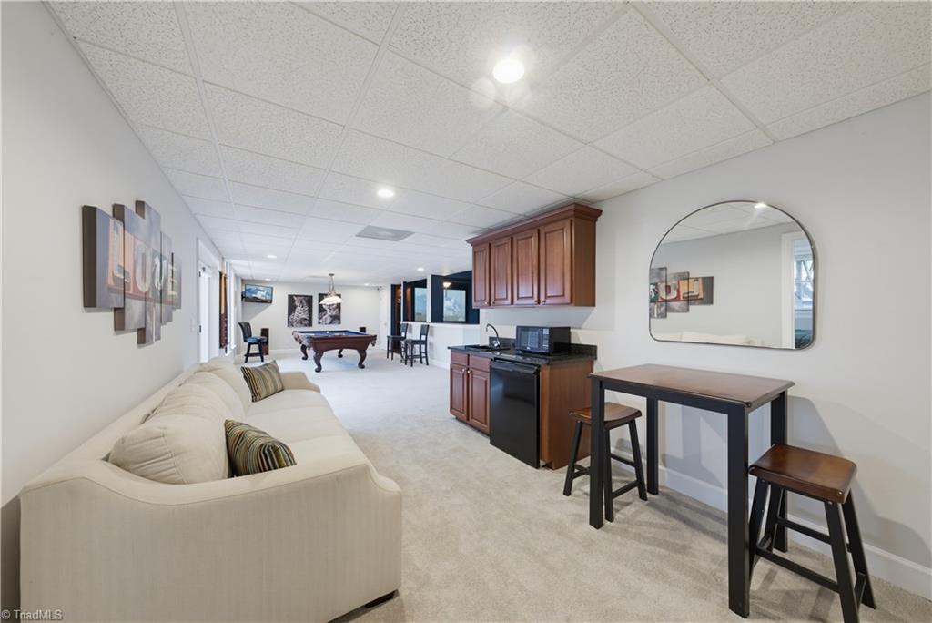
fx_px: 311
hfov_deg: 112.6
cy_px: 312
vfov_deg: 90.1
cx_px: 466
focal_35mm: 12
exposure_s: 1/4
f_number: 7.1
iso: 800
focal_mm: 12
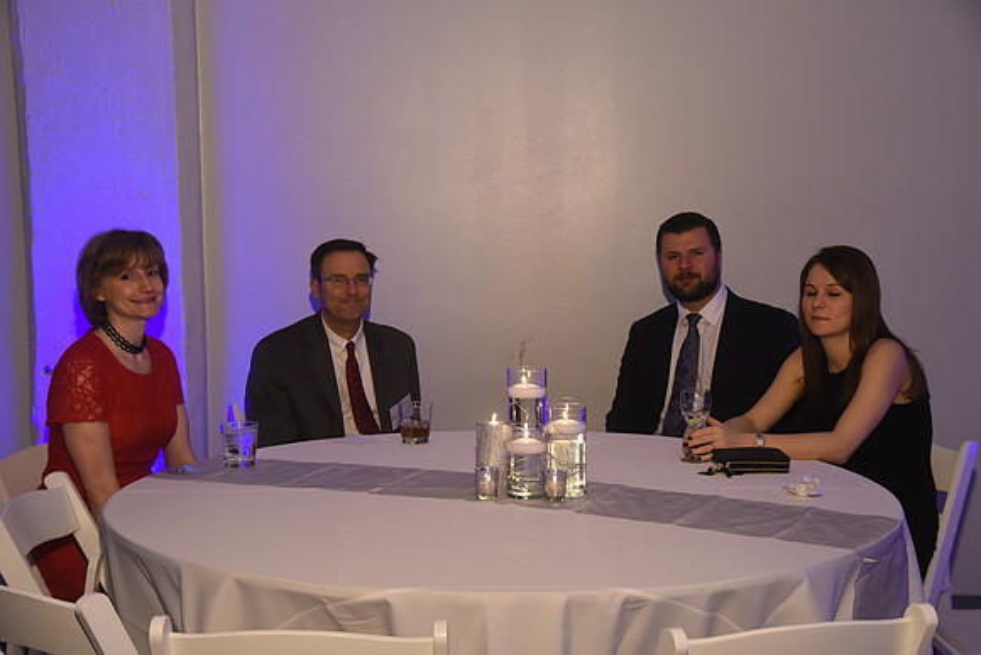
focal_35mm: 50
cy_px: 328
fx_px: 1363
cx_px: 490
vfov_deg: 27.0
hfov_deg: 39.6
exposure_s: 1/200
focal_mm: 50
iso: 2500
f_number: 5.6
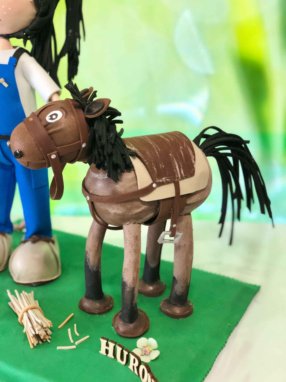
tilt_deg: -20.9
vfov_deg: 36.8
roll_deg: -0.4
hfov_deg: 28.0
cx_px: 143
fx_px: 573
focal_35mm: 52
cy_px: 191
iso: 80
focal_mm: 6
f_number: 2.4
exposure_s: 1/50
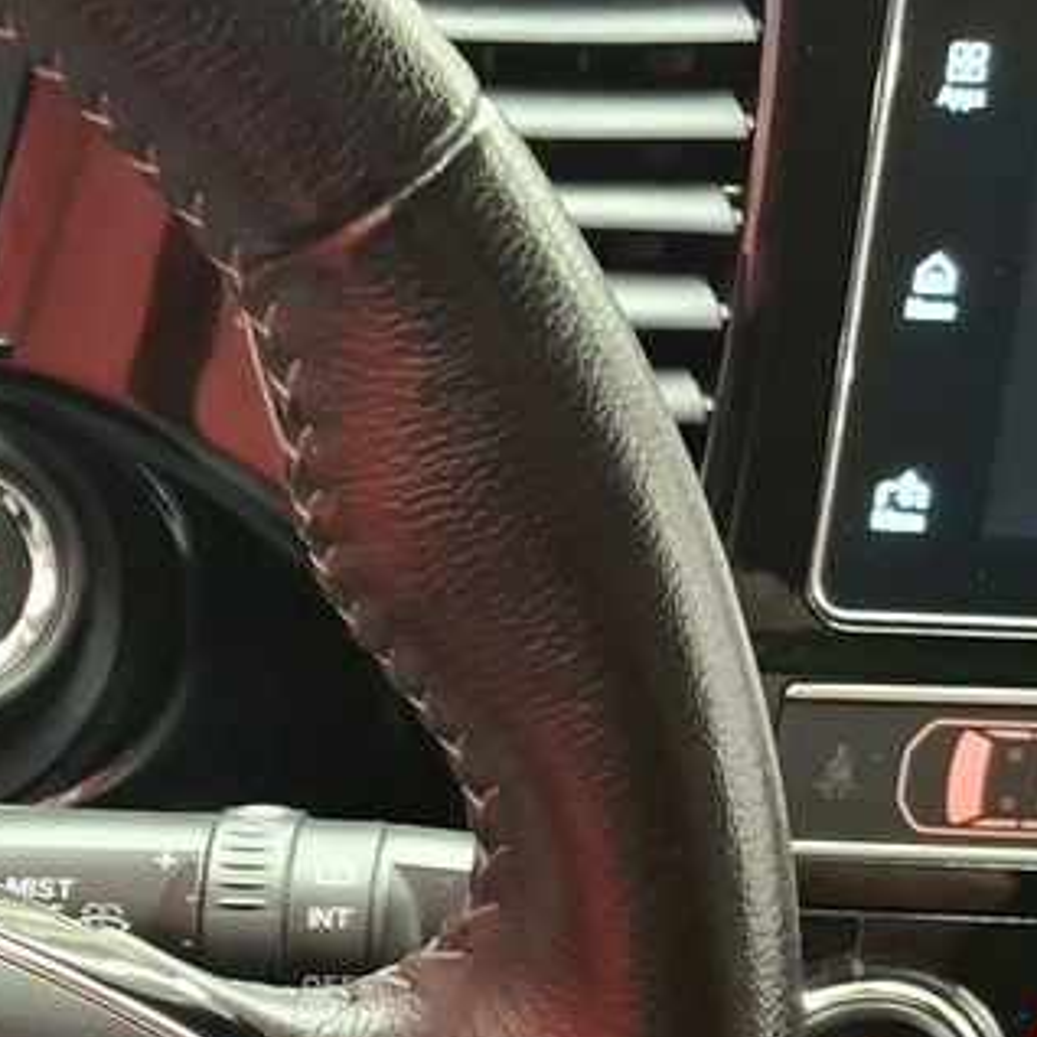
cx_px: -910
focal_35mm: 92
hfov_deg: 15.7
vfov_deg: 18.2
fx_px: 3118
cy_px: 1128
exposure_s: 1/25
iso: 640
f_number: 1.8
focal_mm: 5.54
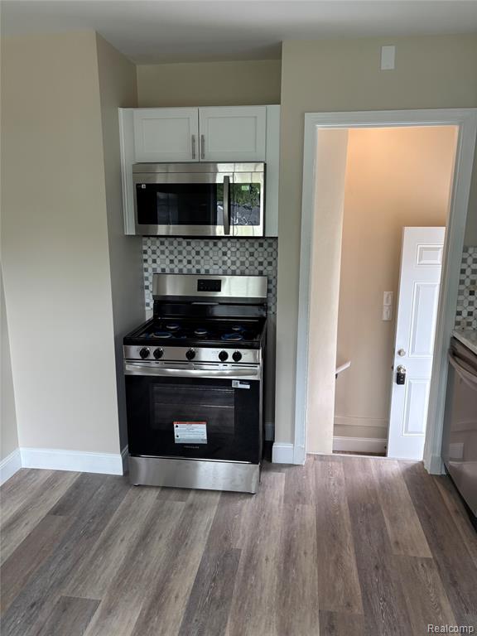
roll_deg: -1.3
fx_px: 478
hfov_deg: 53.1
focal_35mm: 26
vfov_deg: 67.3
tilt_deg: -12.8
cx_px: 238
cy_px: 318
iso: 100
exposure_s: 1/120
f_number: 1.6
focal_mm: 5.96
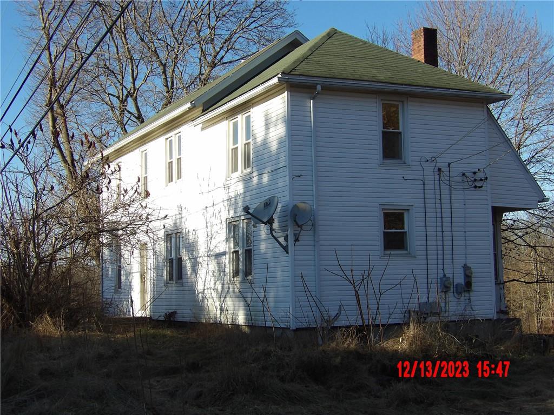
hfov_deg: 36.2
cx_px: 277
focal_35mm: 53
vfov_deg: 27.5
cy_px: 208
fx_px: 848
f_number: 3.9
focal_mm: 9.5
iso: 100
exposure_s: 1/525
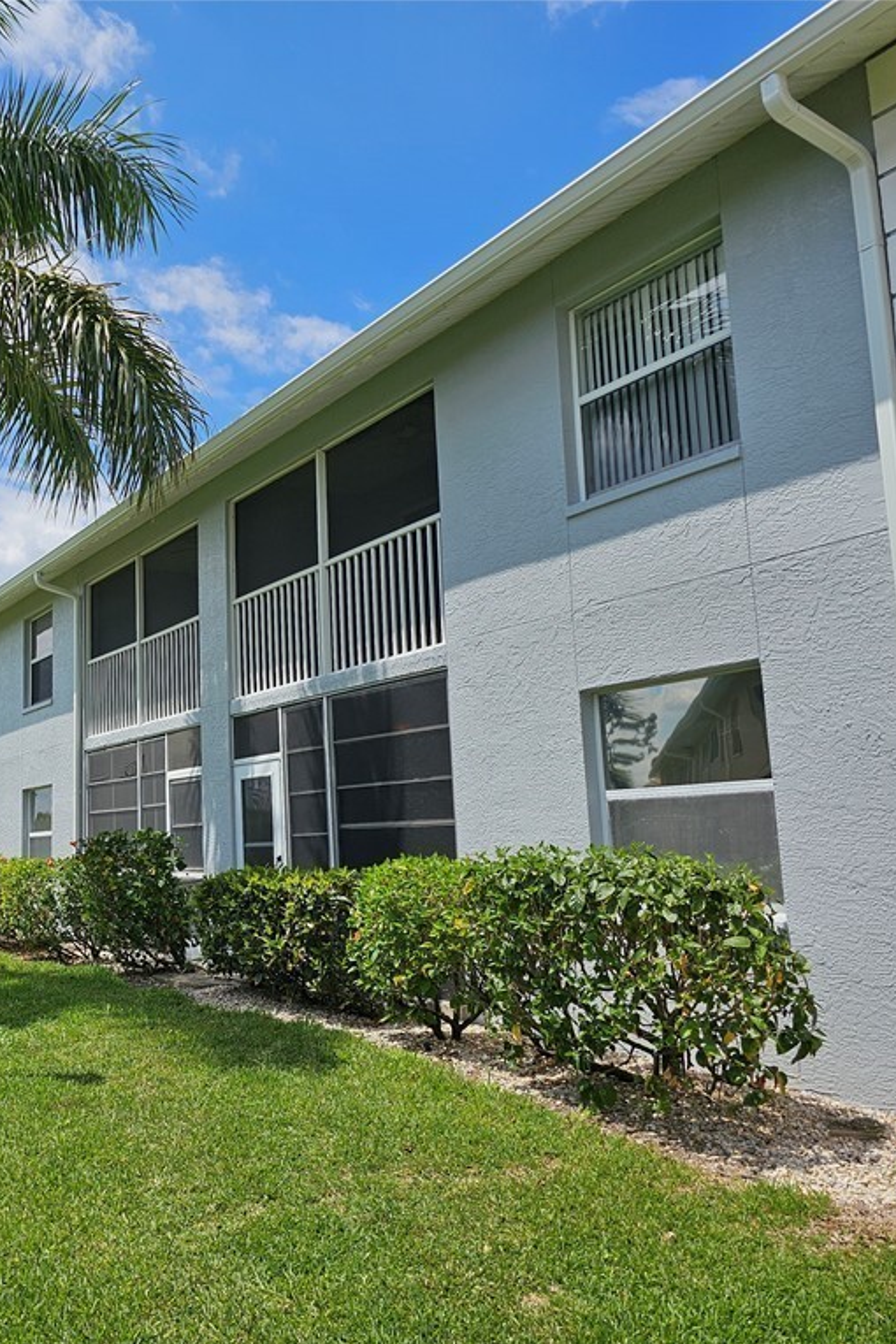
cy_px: 673
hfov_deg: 38.9
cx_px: 128
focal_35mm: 32
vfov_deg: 58.7
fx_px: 1195
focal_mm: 6.3
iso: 10
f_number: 1.7
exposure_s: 1/1293
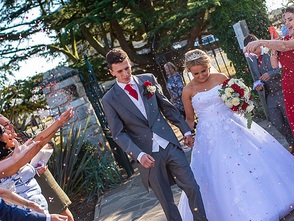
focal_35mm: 71
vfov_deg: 20.7
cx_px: 190
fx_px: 603
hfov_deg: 27.3
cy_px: 138
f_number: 2.8
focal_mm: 35
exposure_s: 1/500
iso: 125
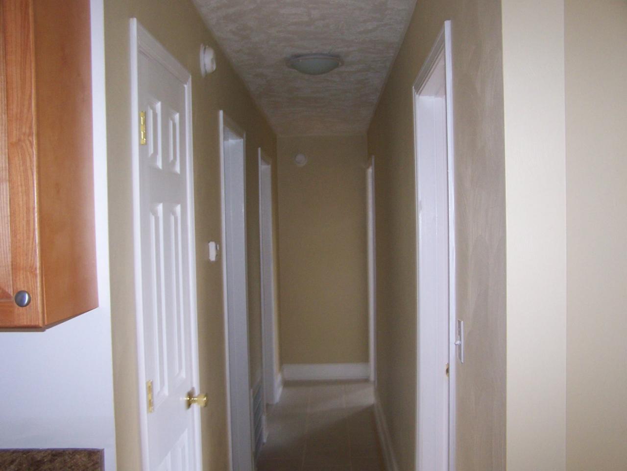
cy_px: 236
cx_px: 314
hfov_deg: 49.0
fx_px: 688
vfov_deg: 37.7
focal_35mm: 38
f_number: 2.8
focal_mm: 6.3
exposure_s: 1/60
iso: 160
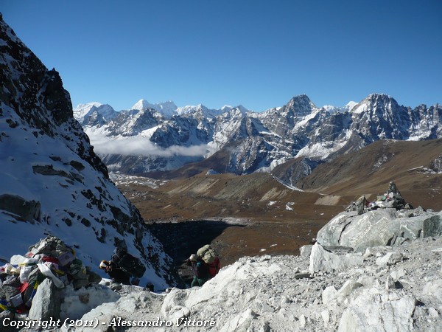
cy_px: 166
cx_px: 221
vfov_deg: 40.7
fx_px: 447
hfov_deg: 52.6
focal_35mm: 35
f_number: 8
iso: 100
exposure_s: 1/400
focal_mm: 5.8
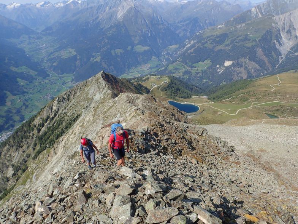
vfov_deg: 54.9
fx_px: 215
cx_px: 149
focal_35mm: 25
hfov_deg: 69.4
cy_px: 112
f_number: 8
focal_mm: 4.5
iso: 250
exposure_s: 1/500
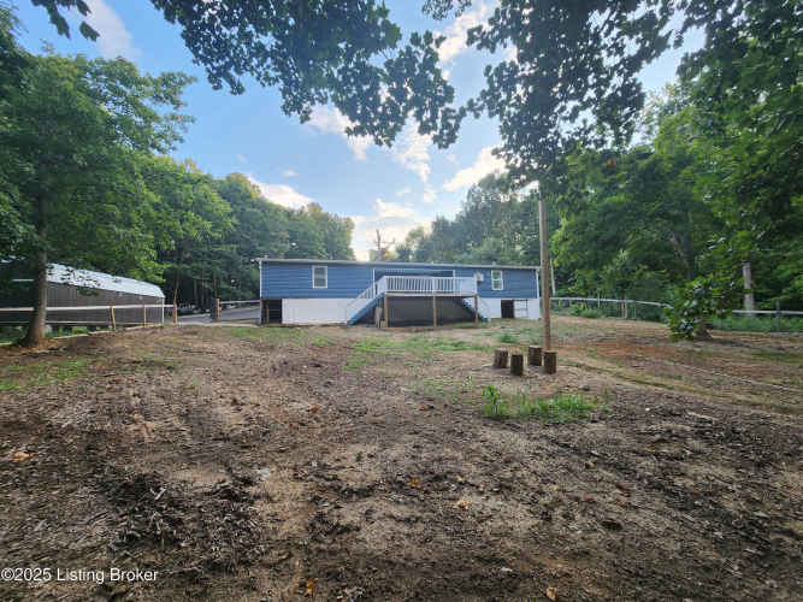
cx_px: 402
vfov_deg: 89.9
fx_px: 302
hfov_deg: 106.2
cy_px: 301
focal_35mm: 13
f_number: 2.2
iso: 50
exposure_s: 1/127
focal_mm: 2.2
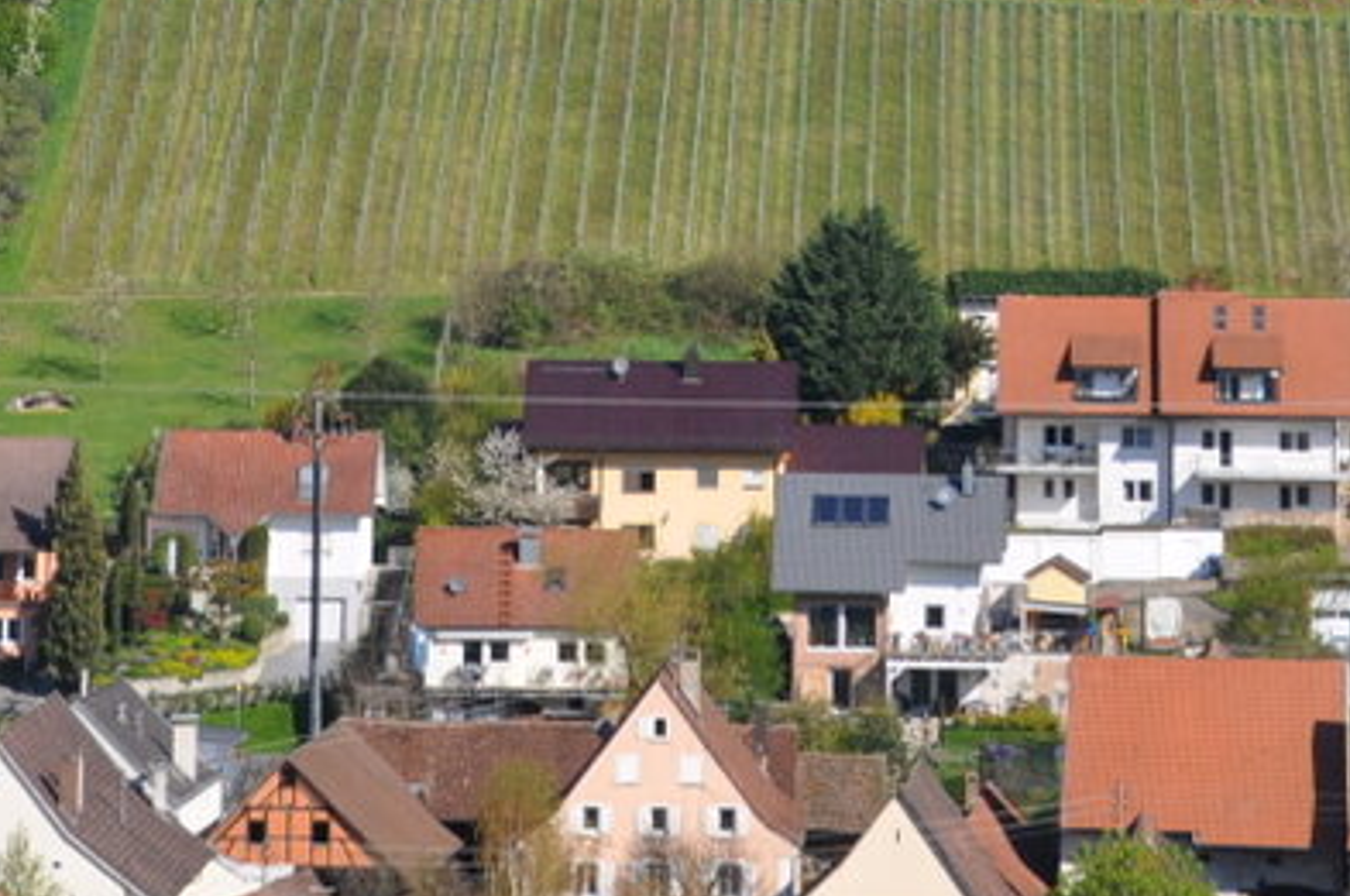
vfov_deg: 5.3
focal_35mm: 258
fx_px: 9663
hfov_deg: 8.0
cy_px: -266
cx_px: 809
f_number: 9
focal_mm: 62
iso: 200
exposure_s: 1/320
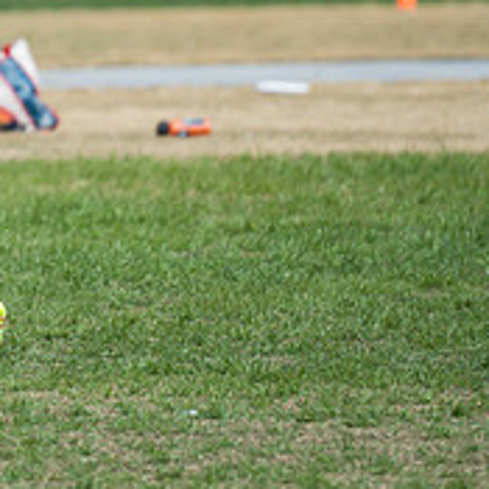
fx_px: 10404
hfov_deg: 2.7
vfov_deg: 2.7
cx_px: -128
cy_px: -33
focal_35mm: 651
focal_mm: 200
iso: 160
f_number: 3.2
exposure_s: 1/5000
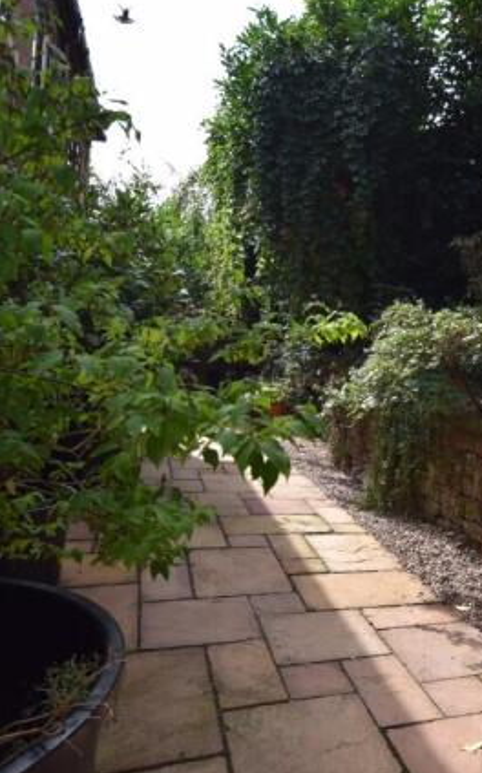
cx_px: 421
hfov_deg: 38.4
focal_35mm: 31
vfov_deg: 61.6
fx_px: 648
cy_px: 388
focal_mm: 13
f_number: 6.3
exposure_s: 1/160
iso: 100
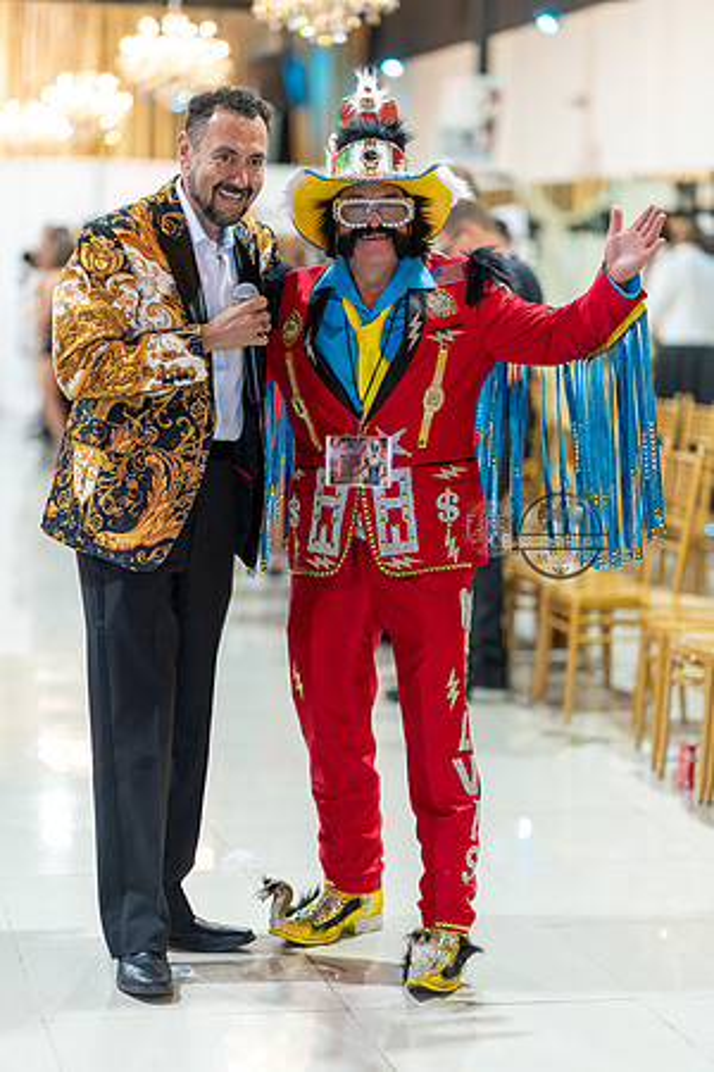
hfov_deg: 16.1
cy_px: 536
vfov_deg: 23.9
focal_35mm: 85
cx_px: 357
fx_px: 2529
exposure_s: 1/160
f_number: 1.4
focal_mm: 85
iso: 400
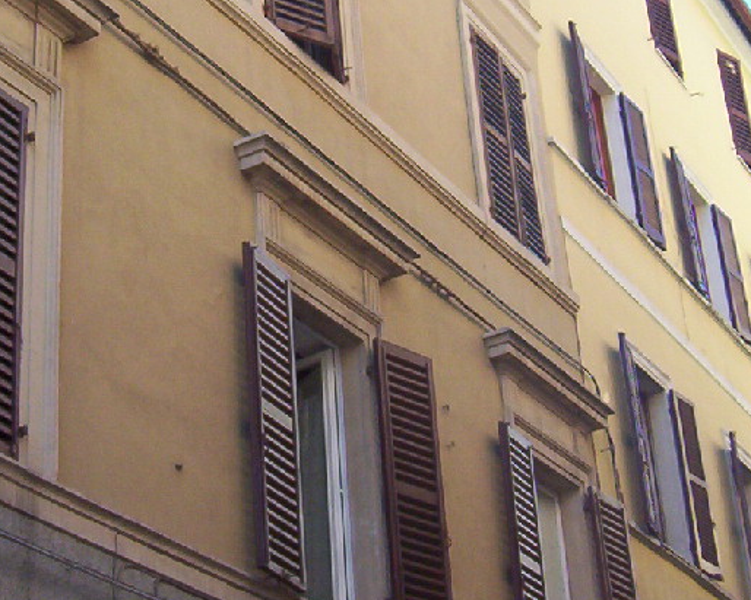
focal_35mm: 81
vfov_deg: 18.8
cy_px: 150
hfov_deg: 23.5
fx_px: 1800
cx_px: 307
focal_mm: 5.54
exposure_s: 1/580
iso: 100
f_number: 2.76
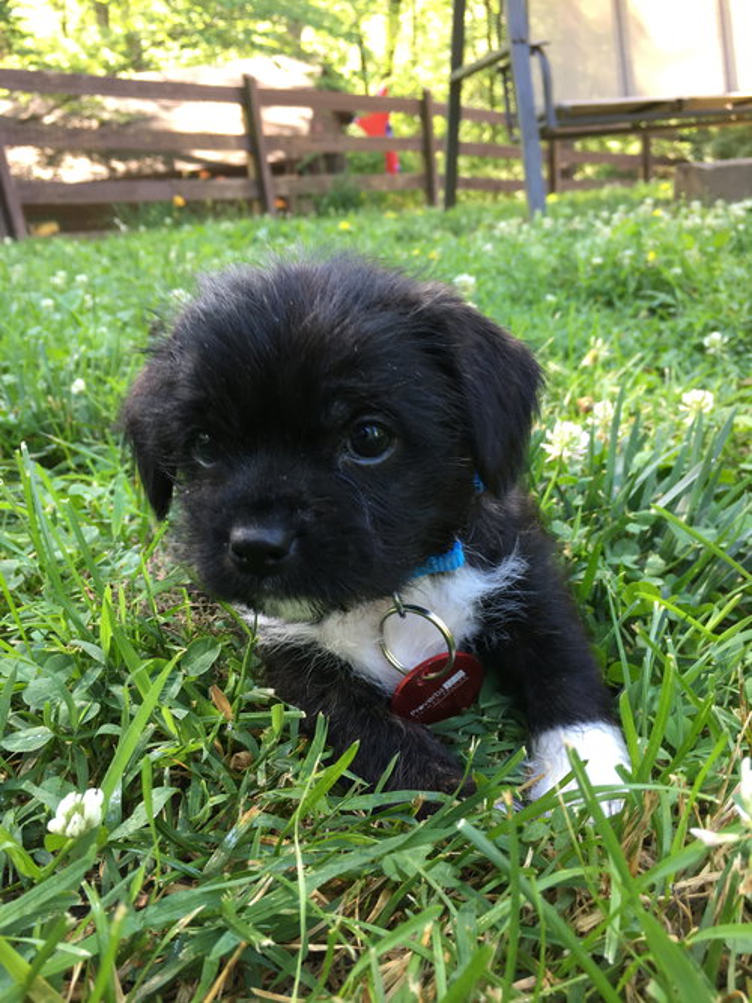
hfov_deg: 48.2
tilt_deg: -24.3
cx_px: 376
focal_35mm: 29
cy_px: 502
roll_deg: +6.3
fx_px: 840
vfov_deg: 61.7
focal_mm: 4.15
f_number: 2.2
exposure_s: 1/30
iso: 32
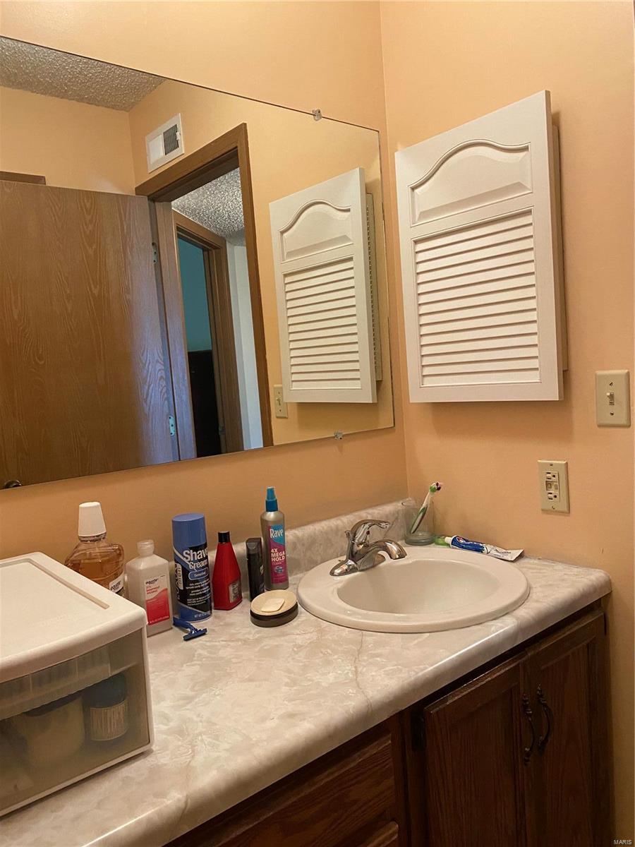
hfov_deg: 53.1
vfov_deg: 67.3
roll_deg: +4.4
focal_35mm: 26
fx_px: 636
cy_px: 424
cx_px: 318
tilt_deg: -6.2
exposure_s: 1/60
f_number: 1.8
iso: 400
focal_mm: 4.25
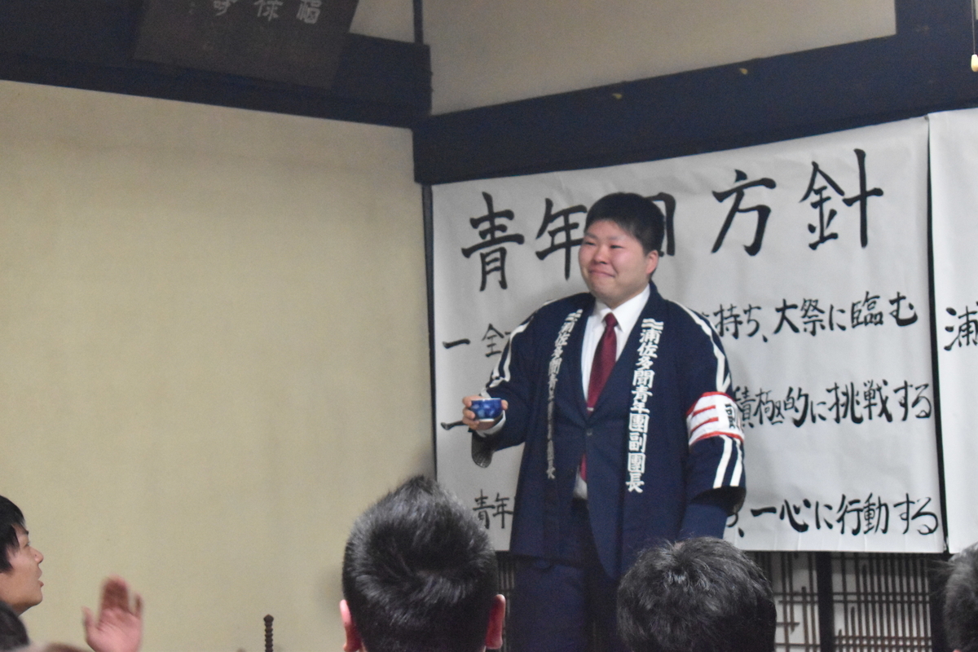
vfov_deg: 16.6
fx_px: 2241
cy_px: 326
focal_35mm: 82
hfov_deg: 24.6
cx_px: 489
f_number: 5.6
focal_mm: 55
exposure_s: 1/125
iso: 10000
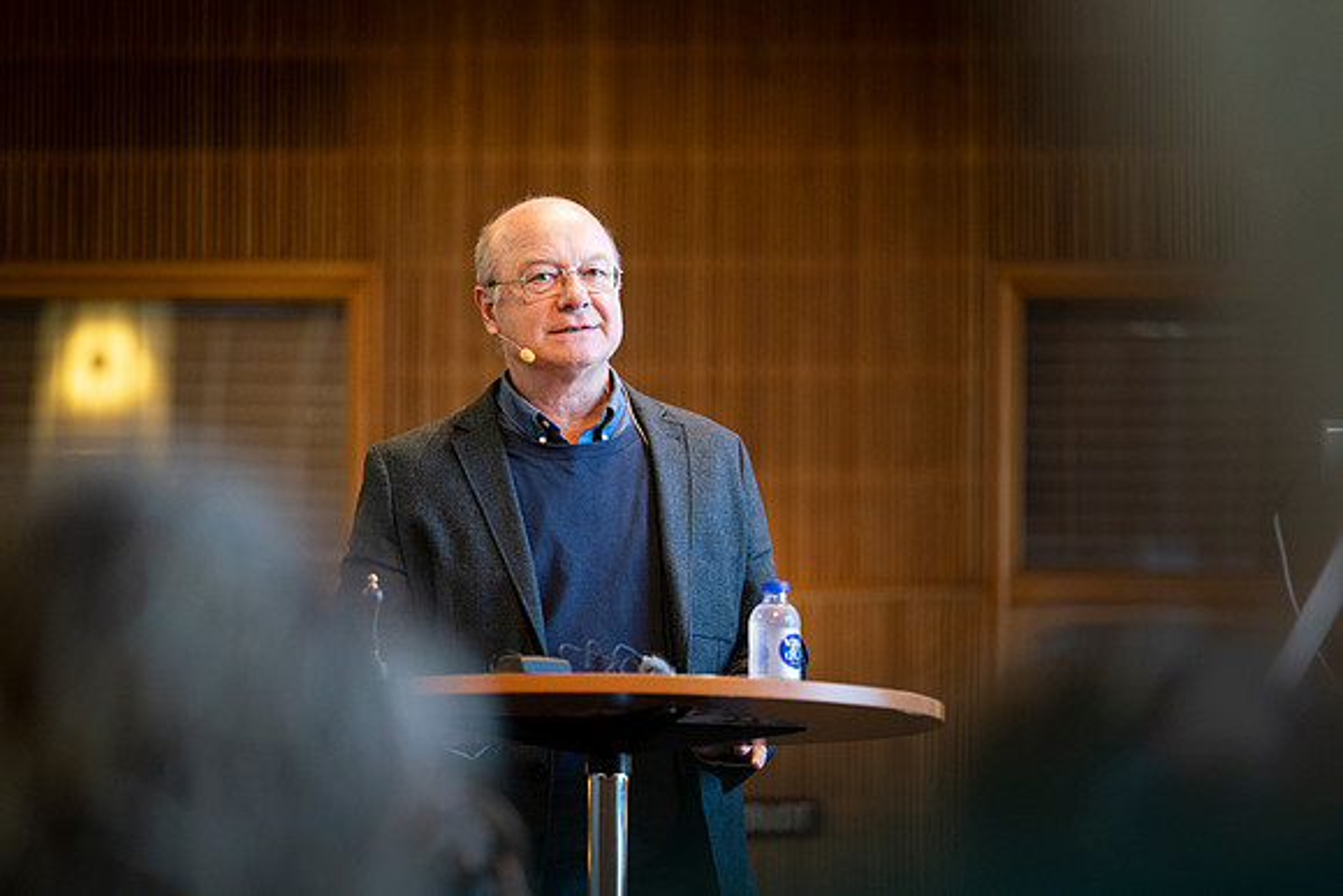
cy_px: 448
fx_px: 7463
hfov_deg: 10.3
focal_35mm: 200
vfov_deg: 6.9
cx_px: 672
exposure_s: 1/320
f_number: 2.8
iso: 3200
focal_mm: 200
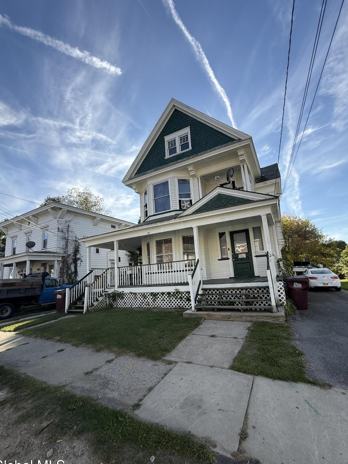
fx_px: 201
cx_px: 178
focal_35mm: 15
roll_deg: +2.9
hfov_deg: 81.7
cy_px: 240
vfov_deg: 98.1
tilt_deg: +11.2
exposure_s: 1/1087
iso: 64
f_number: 2.2
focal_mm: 2.22
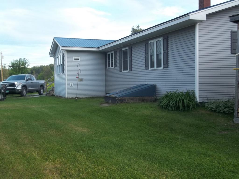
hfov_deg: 47.9
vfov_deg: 36.8
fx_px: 269
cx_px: 120
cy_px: 90
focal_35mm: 39
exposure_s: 1/100
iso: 80
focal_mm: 7.1
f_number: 3.2
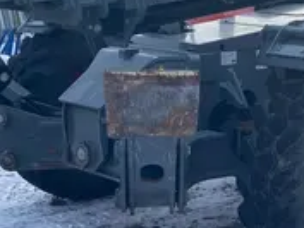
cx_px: 259
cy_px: 111
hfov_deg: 22.1
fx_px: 765
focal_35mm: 87
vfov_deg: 17.0
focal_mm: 3.99
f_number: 1.8
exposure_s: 1/165
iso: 20
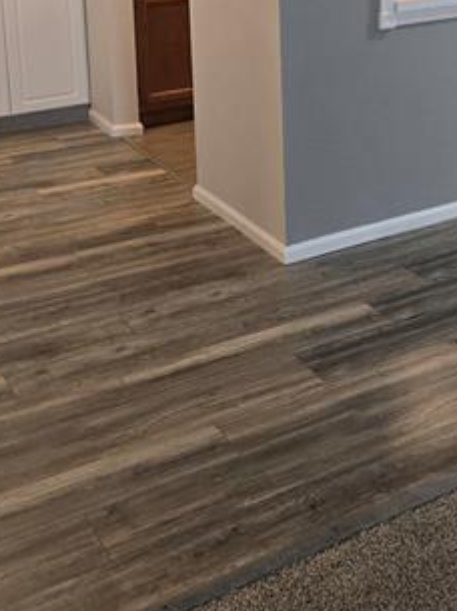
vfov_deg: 30.7
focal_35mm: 58
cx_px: 485
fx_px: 1023
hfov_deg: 23.8
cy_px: -8
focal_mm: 6.3
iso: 320
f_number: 1.7
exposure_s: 1/120
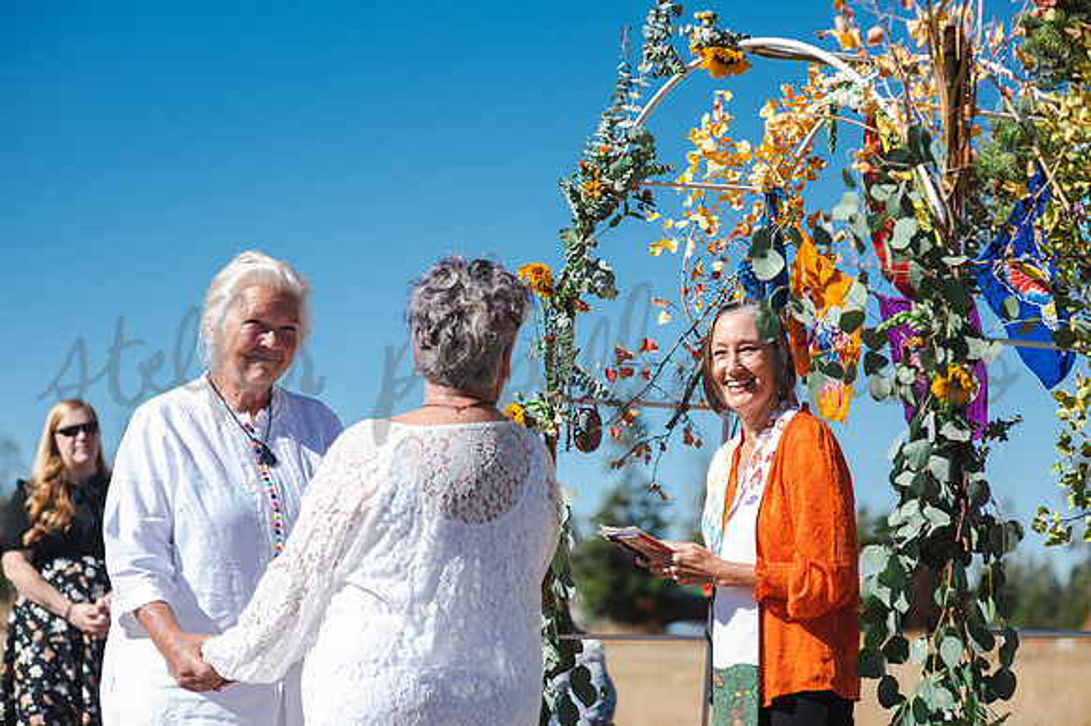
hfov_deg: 23.9
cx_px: 546
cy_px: 363
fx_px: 2574
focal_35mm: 85
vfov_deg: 16.1
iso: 125
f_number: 3.2
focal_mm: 85
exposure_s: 1/1250
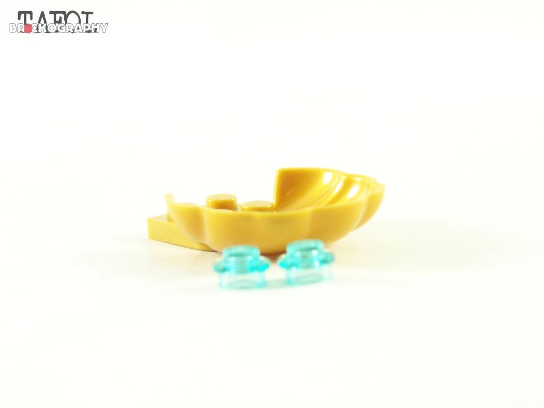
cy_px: 204
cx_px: 272
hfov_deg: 16.8
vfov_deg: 12.7
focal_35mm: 117
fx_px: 1839
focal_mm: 19.4
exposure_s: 1/60
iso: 400
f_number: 3.6
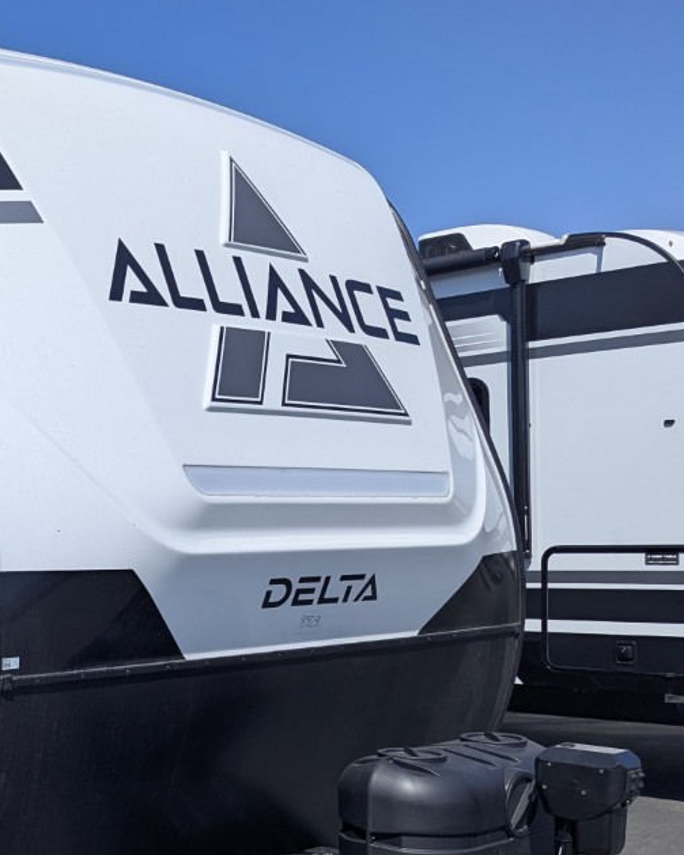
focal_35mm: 52
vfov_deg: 35.6
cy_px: 570
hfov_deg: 26.3
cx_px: -111
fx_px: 1316
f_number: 1.85
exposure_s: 1/3774
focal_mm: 6.81
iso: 47
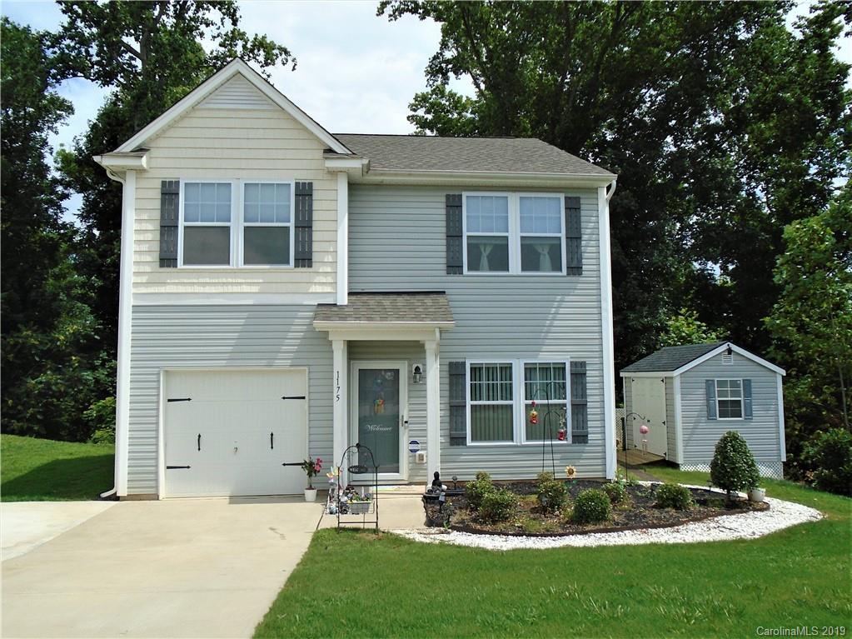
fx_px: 640
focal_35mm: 26
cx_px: 426
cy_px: 320
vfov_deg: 53.1
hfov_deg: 67.3
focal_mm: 4.6
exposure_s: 1/250
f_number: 8
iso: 100
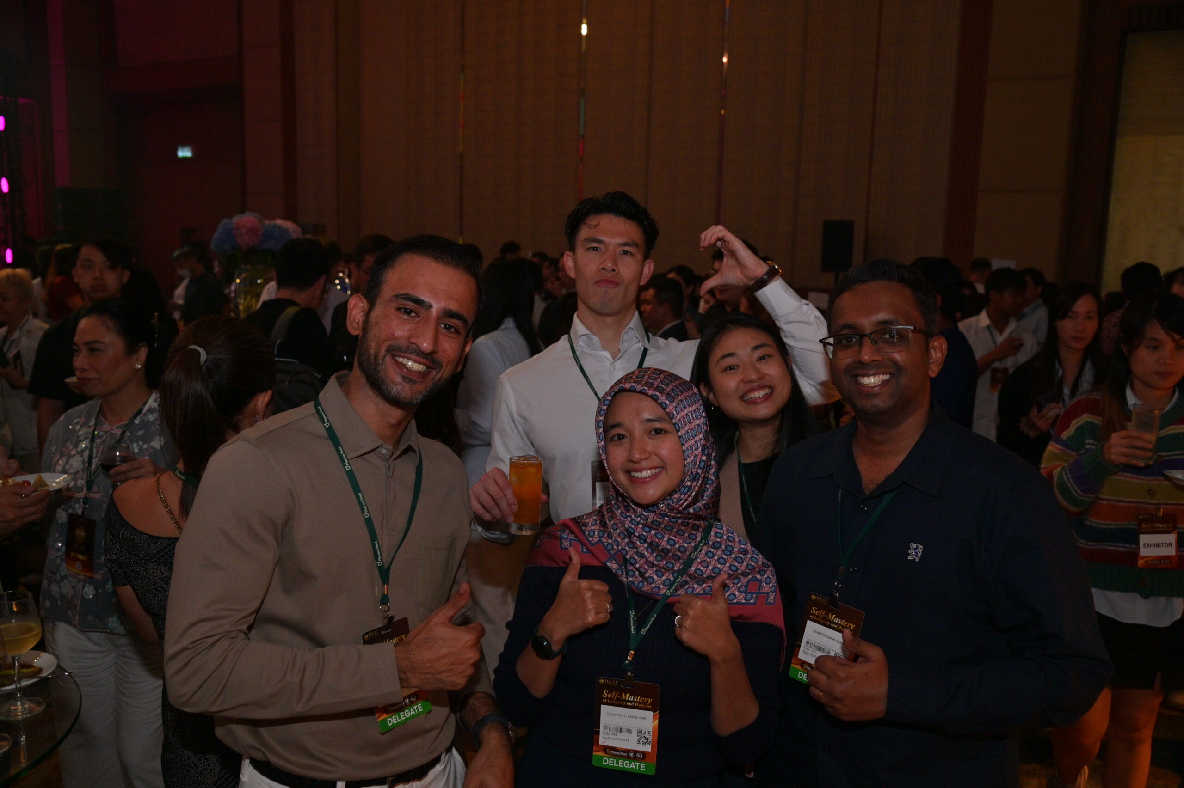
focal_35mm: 31
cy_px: 394
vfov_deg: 42.3
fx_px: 1019
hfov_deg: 60.3
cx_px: 592
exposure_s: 1/320
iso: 2000
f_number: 5
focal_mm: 31
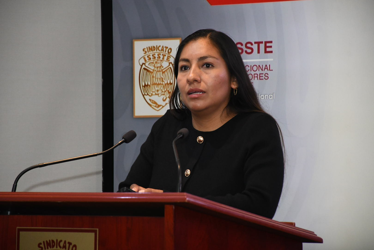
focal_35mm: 210
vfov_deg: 6.5
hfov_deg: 9.8
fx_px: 2181
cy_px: 125
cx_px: 187
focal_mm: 140
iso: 4000
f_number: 6.3
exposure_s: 1/125
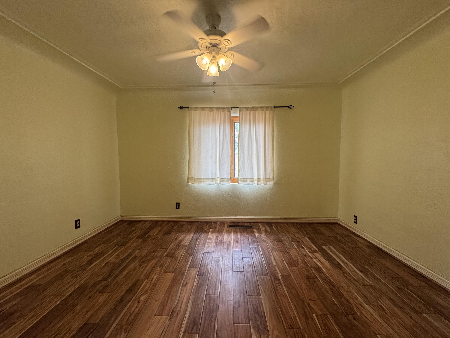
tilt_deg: -4.8
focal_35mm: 14
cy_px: 169
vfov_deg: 85.7
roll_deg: +0.2
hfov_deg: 102.1
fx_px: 182
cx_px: 225
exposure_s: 1/120
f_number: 2.2
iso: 320
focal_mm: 2.22
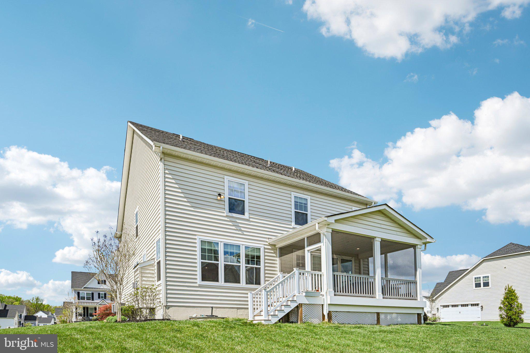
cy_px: 176
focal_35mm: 20
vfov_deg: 63.2
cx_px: 265
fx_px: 287
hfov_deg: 85.4
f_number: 8
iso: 400
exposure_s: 1/1250
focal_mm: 19.5
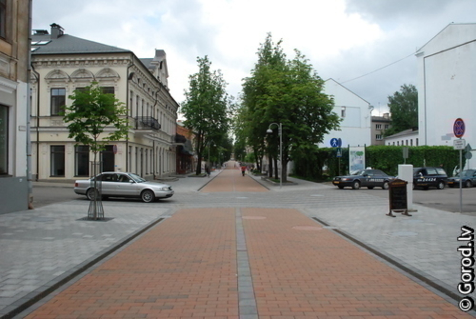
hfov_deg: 67.3
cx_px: 238
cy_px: 160
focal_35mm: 27
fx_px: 358
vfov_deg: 48.1
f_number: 6.7
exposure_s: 1/1500
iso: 1250
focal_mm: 18
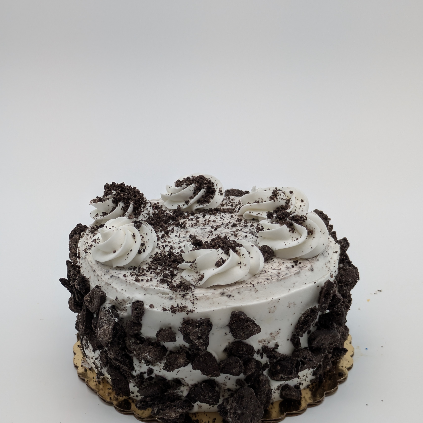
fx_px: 843
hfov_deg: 28.2
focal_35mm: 61
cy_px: 284
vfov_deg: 28.0
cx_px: 210
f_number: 1.89
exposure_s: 1/546
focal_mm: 5.43
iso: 63
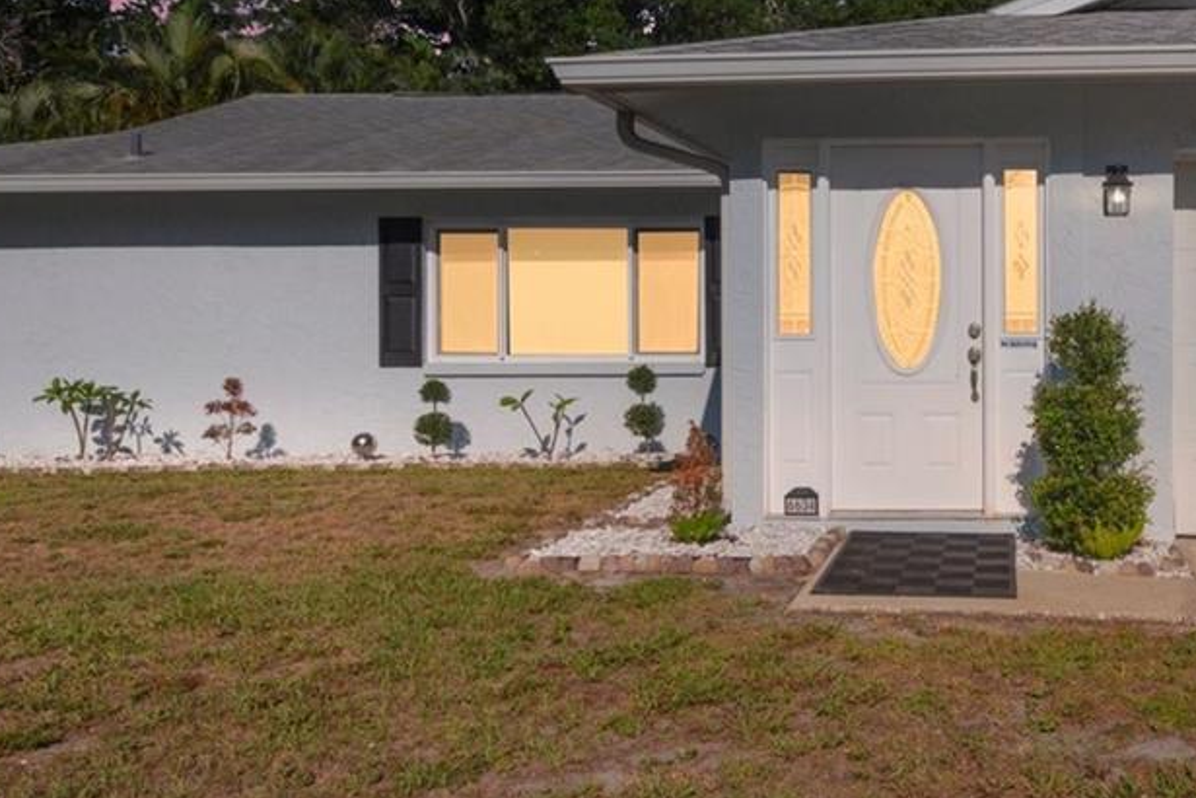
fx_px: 1296
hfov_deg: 45.7
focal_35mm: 39
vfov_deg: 34.2
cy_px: 346
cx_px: 1033
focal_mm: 10
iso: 100
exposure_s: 1/200
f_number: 7.1
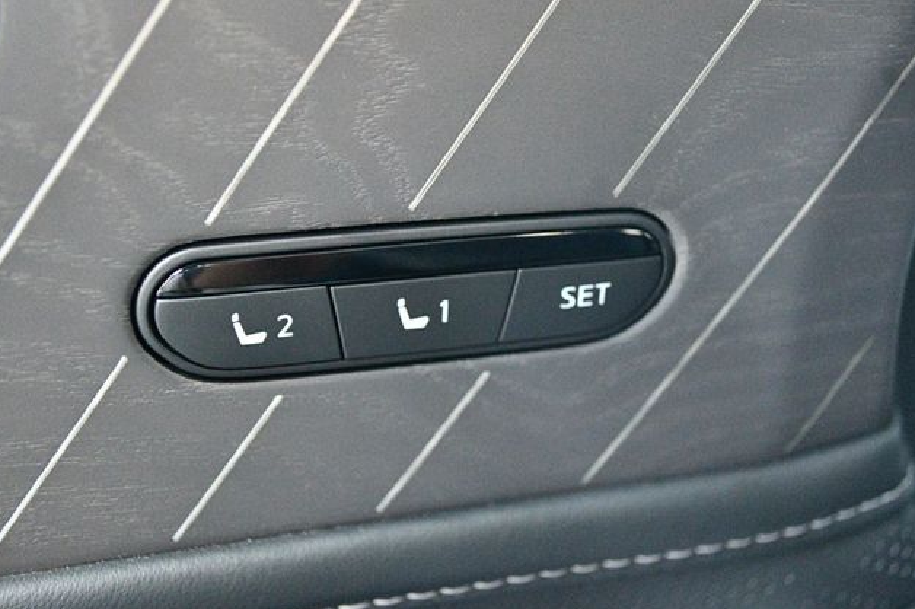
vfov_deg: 25.5
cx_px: 456
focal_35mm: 53
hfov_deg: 37.5
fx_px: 1346
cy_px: 307
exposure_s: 1/30
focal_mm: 35
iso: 12800
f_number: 5
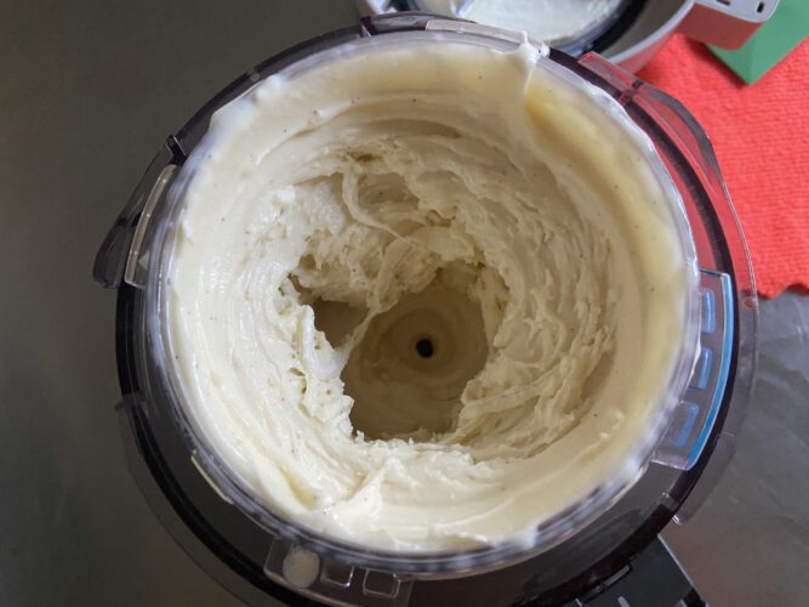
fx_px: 608
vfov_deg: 53.0
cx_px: 404
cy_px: 304
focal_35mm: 26
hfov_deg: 67.3
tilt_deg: -78.5
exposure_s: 1/40
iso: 500
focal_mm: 4.25
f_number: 1.8
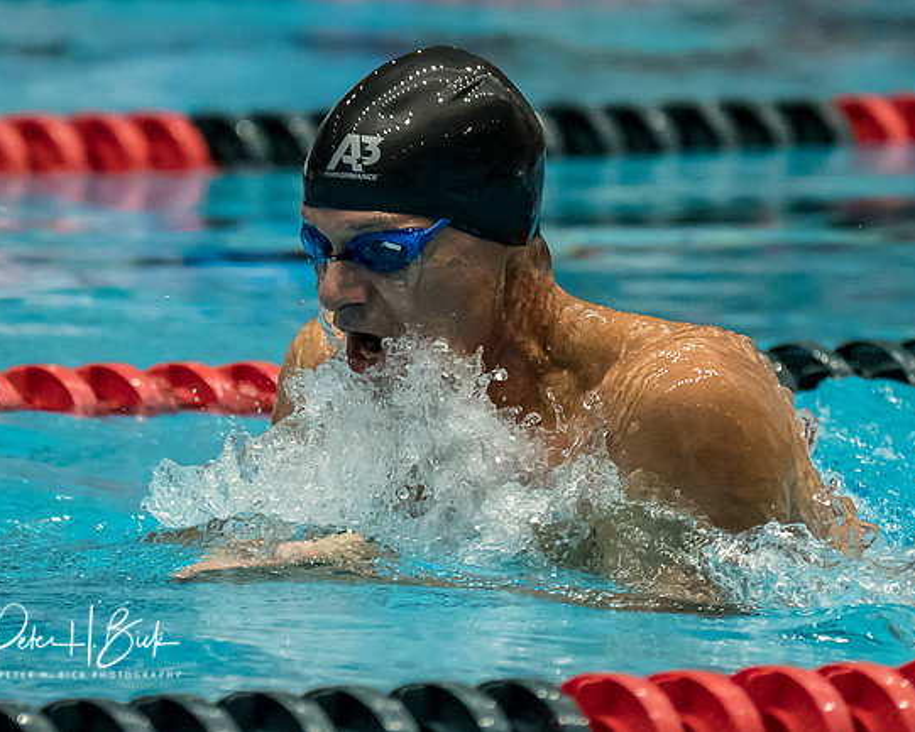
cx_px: 508
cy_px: 591
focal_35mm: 880
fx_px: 23835
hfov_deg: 2.2
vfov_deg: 1.8
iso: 2500
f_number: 2.8
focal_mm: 200
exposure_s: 1/1000
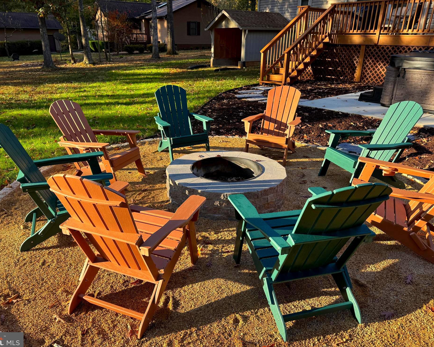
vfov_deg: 54.9
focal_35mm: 26
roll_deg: -1.0
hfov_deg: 66.0
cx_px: 206
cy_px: 171
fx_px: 334
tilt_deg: -21.7
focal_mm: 6.76
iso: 80
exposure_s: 1/664
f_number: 1.78
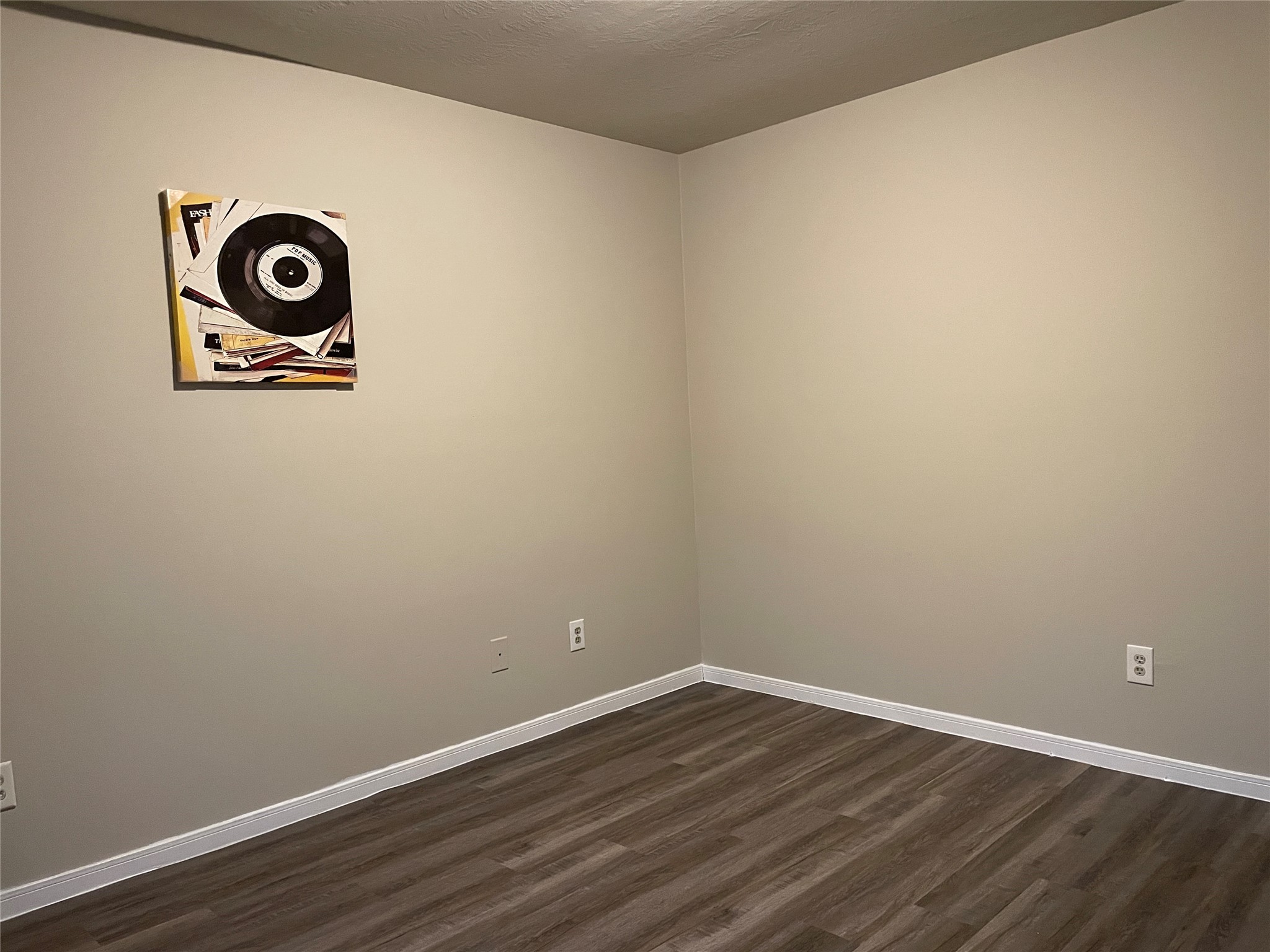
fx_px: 954
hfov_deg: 67.3
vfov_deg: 53.1
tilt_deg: -3.4
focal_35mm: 26
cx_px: 635
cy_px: 476
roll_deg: +2.1
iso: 500
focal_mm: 4.2
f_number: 1.6
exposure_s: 1/40
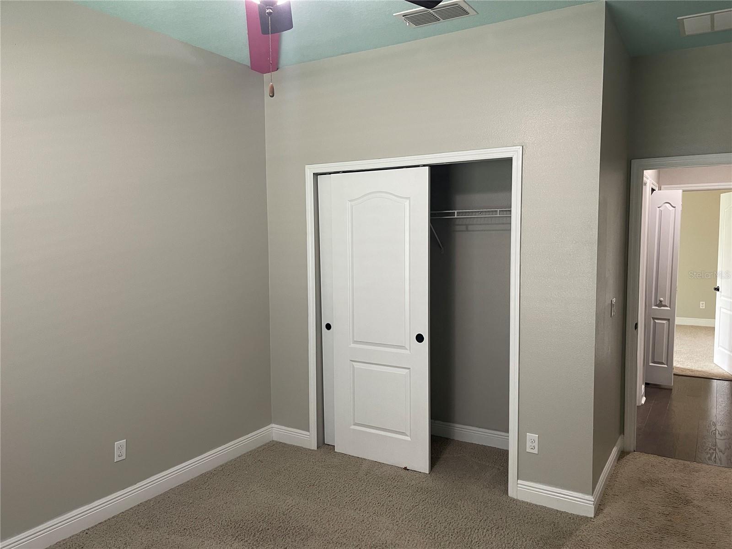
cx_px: 366
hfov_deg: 69.4
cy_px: 274
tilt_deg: -5.1
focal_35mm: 25
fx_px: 529
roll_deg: +0.4
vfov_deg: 54.9
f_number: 1.6
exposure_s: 1/60
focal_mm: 5.1
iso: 200
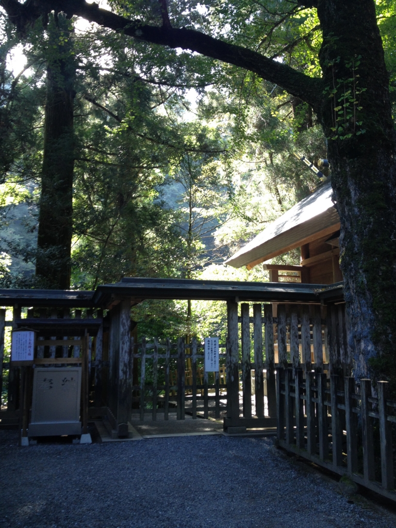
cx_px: 198
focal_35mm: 35
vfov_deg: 52.6
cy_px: 264
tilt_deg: +8.0
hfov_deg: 40.7
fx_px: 534
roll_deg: -0.1
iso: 64
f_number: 2.4
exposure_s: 1/60
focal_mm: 4.28
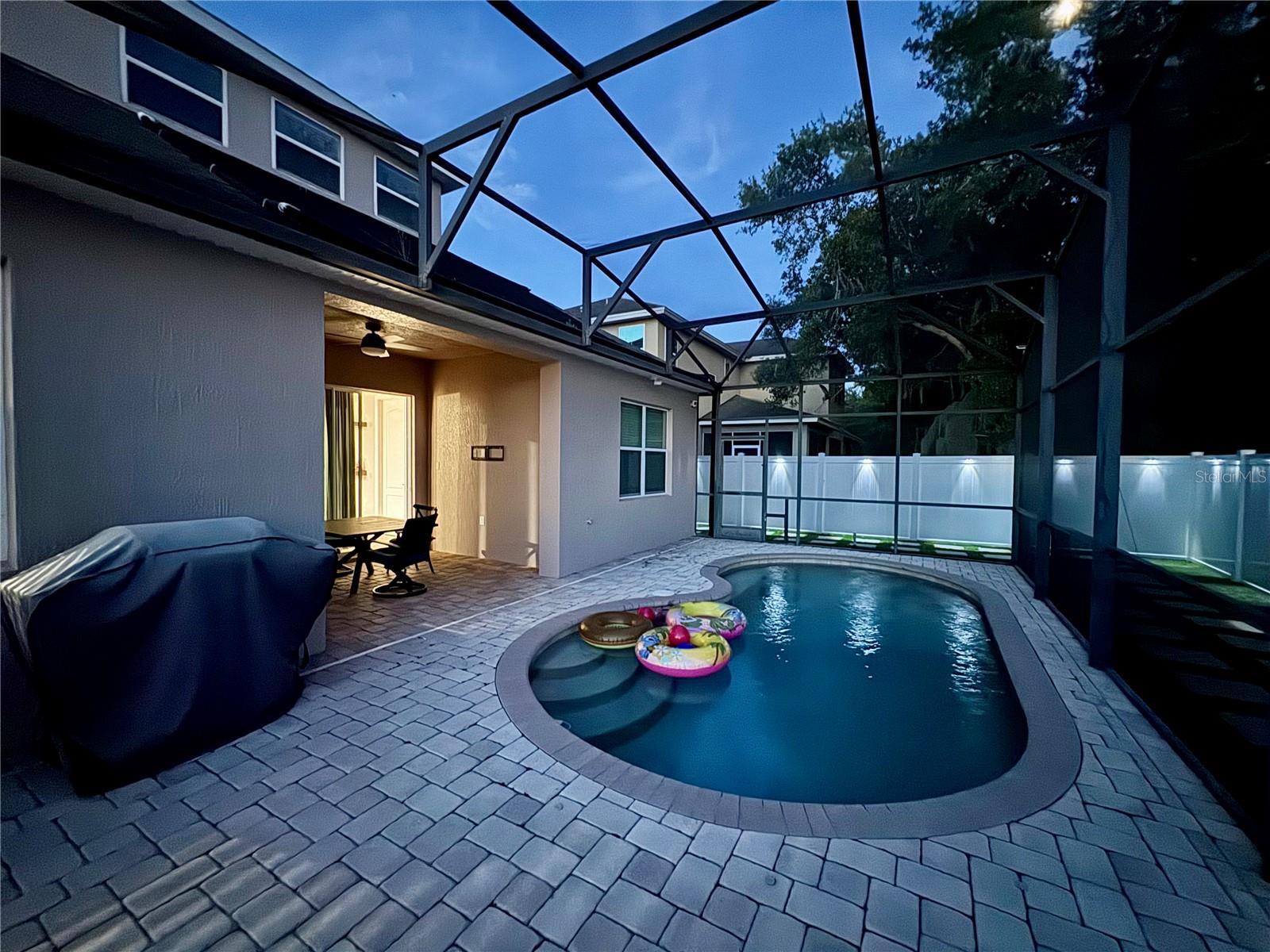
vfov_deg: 85.7
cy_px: 476
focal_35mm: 14
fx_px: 514
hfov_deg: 102.1
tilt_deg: -2.8
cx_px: 635
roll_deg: -1.6
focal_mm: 2.22
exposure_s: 1/7
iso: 2500
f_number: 2.2
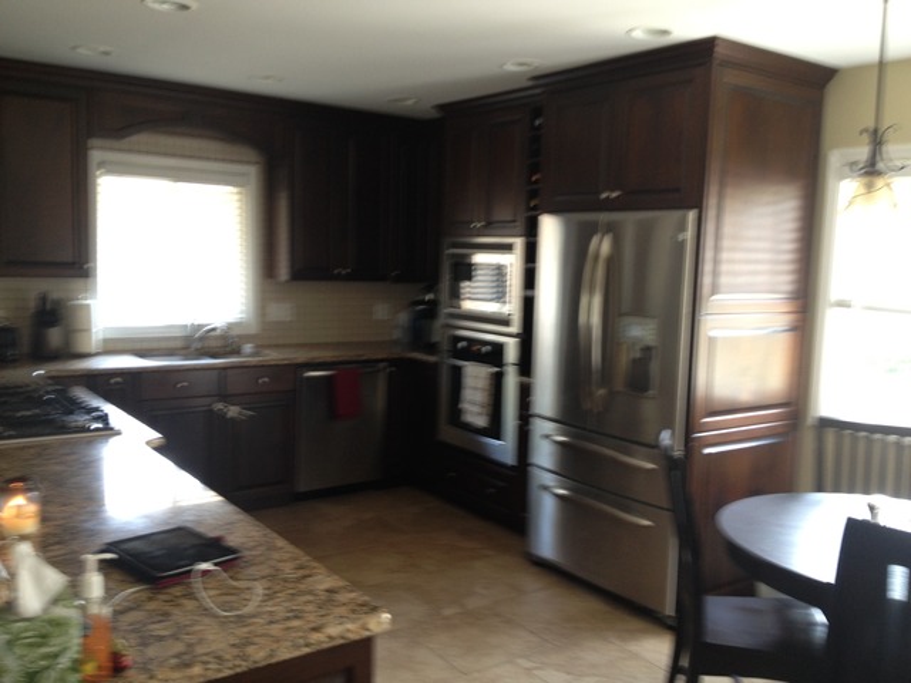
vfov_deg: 40.7
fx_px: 921
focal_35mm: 35
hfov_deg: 52.6
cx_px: 456
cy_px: 342
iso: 64
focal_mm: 4.28
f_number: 2.4
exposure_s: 1/20
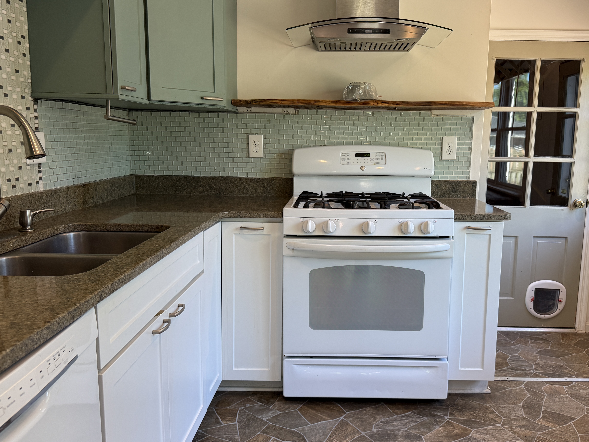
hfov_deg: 59.7
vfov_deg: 46.8
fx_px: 510
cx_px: 341
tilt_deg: -7.9
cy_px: 223
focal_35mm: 30
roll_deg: -0.6
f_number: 1.78
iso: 200
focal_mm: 6.76
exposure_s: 1/120
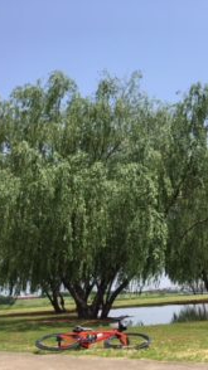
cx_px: 137
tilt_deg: +13.5
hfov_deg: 27.5
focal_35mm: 43
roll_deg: +3.7
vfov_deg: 47.4
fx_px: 422
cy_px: 186
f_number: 2.2
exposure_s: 1/1261
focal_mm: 4.15
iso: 25
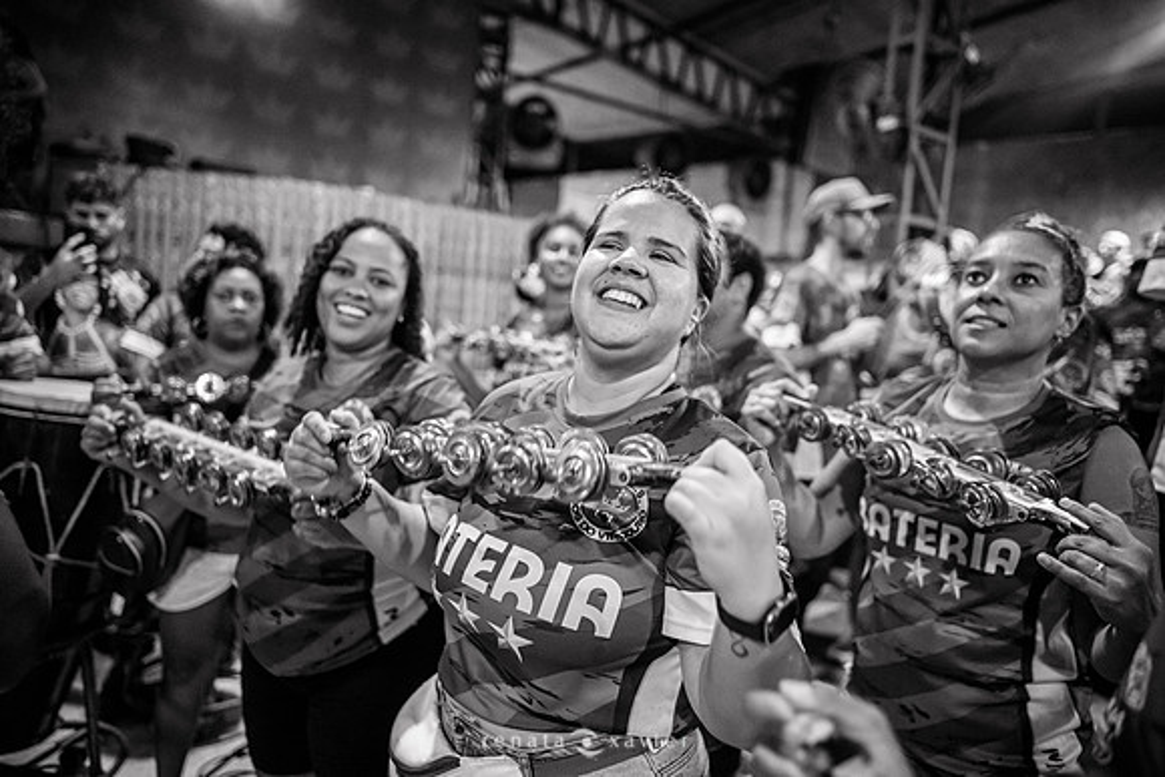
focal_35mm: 24
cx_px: 582
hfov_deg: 73.7
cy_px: 388
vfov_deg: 53.2
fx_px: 777
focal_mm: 24
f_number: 1.8
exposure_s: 1/320
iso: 1600
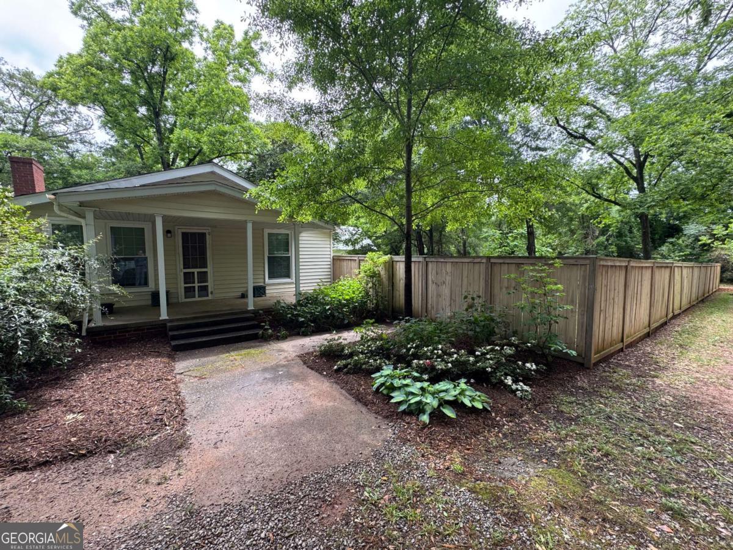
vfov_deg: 85.7
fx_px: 296
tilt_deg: -4.7
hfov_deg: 102.1
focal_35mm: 14
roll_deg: -0.2
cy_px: 275
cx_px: 366
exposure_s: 1/121
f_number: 2.2
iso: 40
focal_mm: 2.22
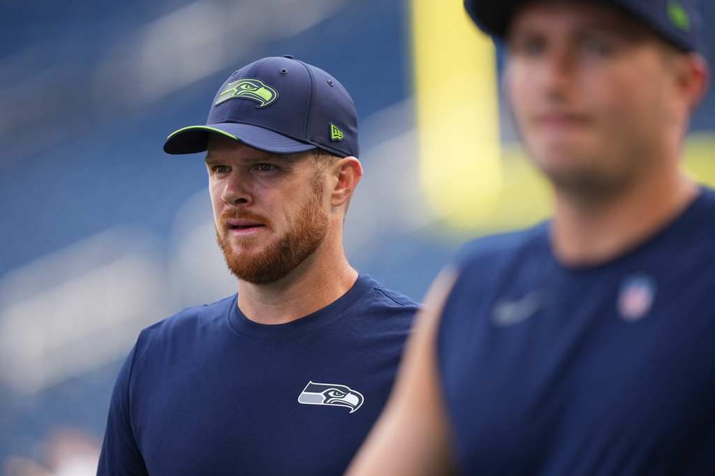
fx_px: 7941
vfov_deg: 3.4
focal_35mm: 400
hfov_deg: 5.2
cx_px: 358
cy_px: 238
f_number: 2.8
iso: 1250
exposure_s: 1/2000
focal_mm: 400
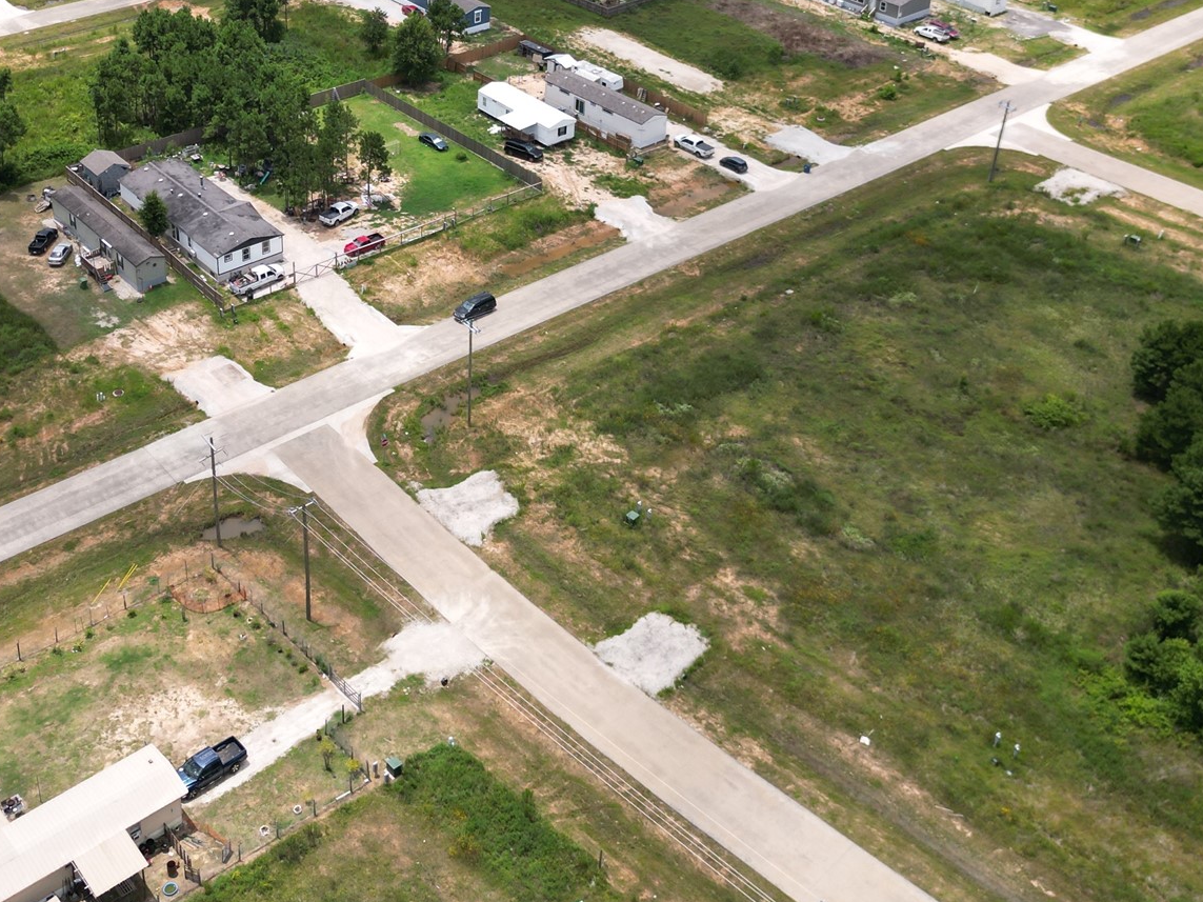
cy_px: 131
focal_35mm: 43
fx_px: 1494
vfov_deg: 32.3
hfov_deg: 43.3
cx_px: 407
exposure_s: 1/3000
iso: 130
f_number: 1.7
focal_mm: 6.72
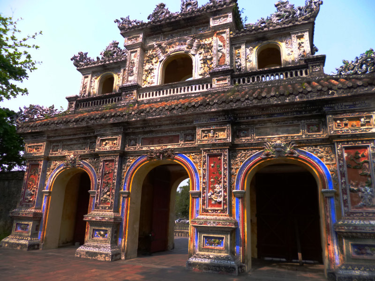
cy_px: 140
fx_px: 260
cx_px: 188
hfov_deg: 71.6
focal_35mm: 24
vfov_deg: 56.8
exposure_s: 1/500
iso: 160
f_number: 2.5
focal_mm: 4.3
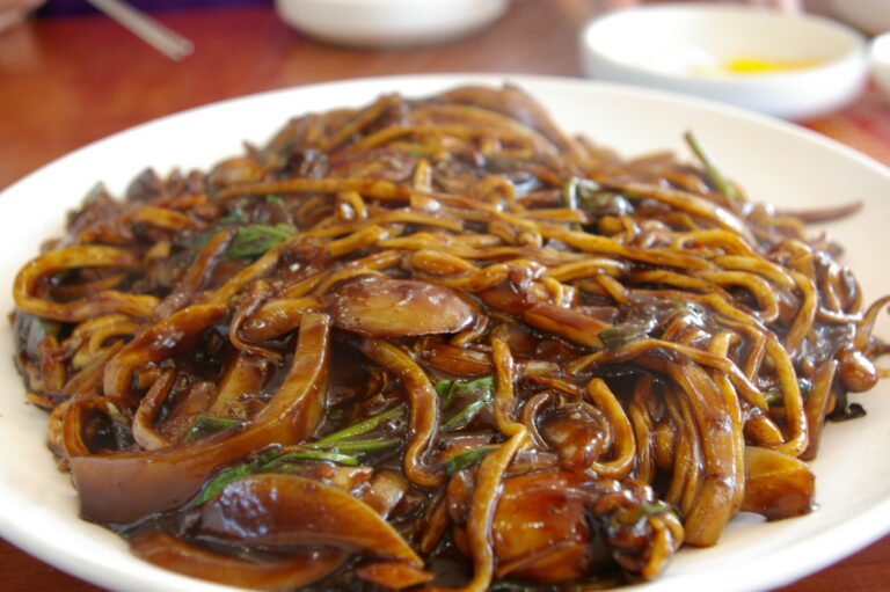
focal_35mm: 39
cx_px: 445
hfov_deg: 49.6
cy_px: 296
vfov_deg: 34.2
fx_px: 964
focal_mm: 26
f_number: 5.6
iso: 200
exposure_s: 1/10
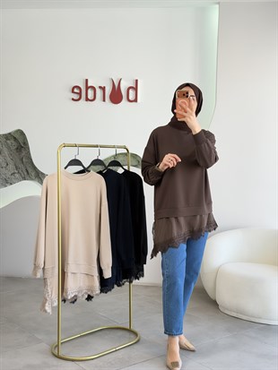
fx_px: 514
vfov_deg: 39.6
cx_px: 139
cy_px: 185
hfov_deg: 30.3
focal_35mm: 48
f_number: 1.78
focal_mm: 6.76
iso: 50
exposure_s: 1/141
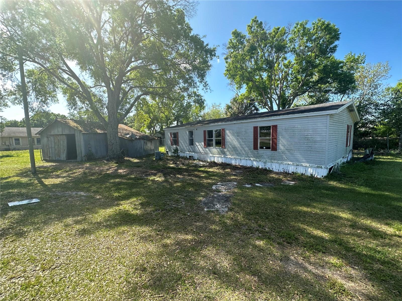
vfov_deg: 85.7
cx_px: 201
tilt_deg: -6.6
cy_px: 150
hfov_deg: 102.1
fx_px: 163
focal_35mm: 14
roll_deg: +1.3
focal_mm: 2.22
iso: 40
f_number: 2.2
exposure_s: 1/465
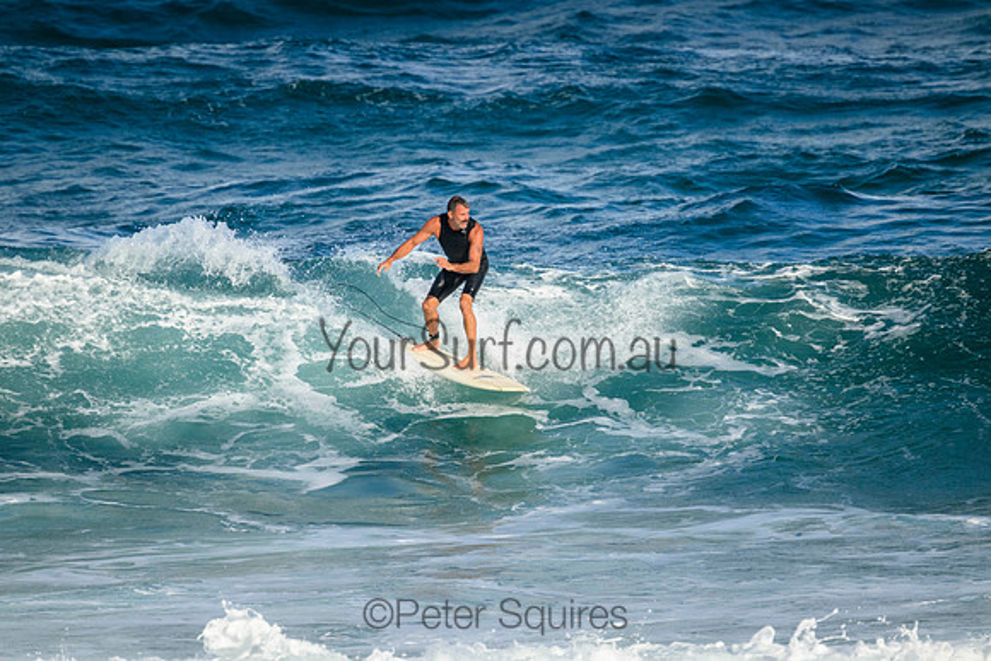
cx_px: 496
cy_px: 330
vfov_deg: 1.7
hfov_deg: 2.6
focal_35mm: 800
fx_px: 22026
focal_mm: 800
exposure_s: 1/1600
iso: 1400
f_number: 11
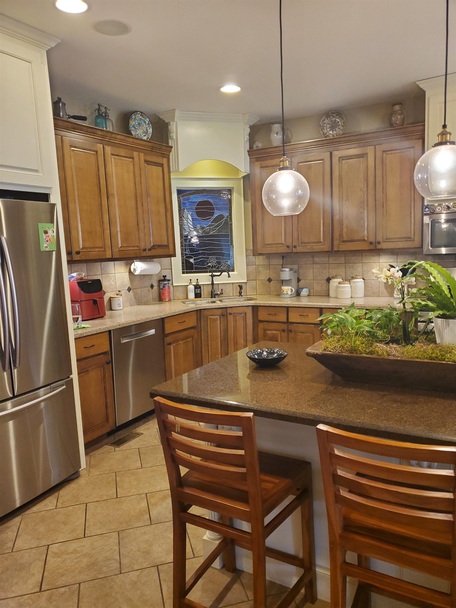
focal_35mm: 26
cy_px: 304
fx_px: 457
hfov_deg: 53.1
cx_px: 228
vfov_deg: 67.3
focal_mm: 4.3
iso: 250
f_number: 1.5
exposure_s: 1/60
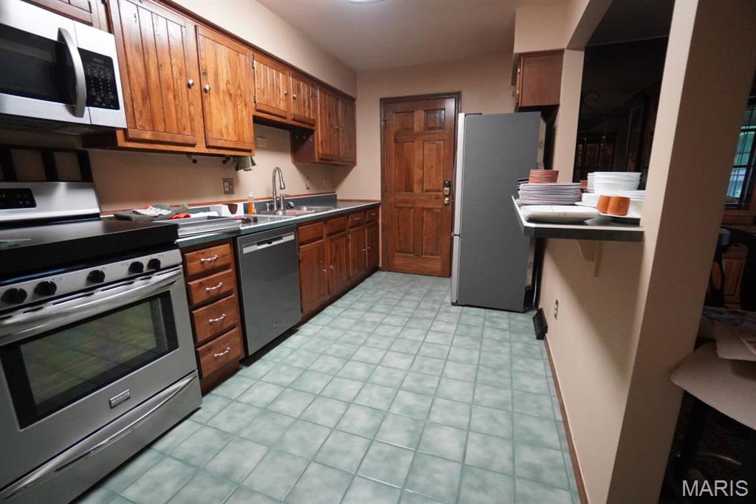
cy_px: 252
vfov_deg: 77.3
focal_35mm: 15
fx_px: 315
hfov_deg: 100.4
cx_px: 378
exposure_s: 1/160
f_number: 4
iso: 3200
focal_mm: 10
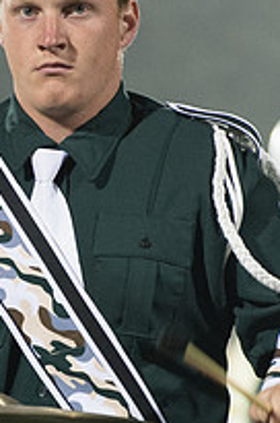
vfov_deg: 3.6
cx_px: 68
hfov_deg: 2.4
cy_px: 256
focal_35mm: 567
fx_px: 6637
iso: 5600
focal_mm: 155
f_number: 4.8
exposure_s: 1/160
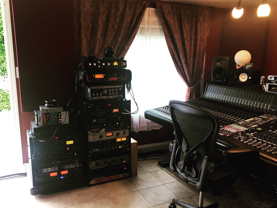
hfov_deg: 56.8
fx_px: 256
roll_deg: -0.4
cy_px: 114
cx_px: 128
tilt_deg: -12.5
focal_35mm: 32
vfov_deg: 44.1
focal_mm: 3.99
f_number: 1.8
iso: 40
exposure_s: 1/20
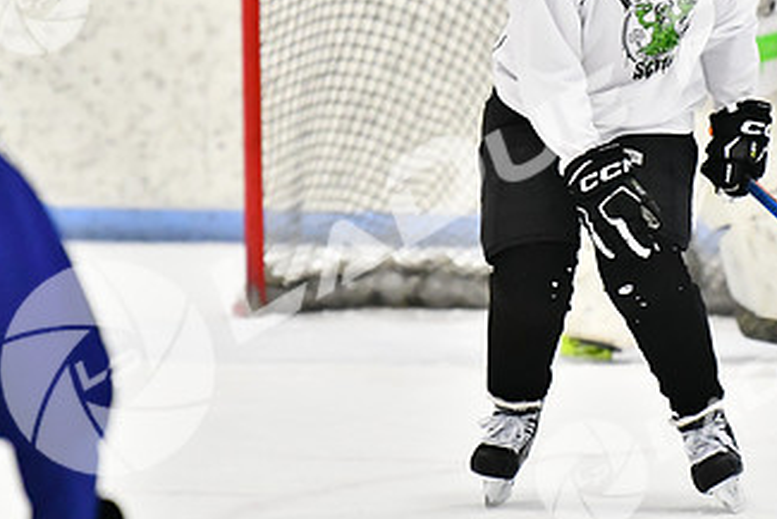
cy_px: 123
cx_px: 531
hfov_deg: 4.1
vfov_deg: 2.7
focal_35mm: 508
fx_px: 10969
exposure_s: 1/1250
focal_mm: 190
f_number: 3.2
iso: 6400
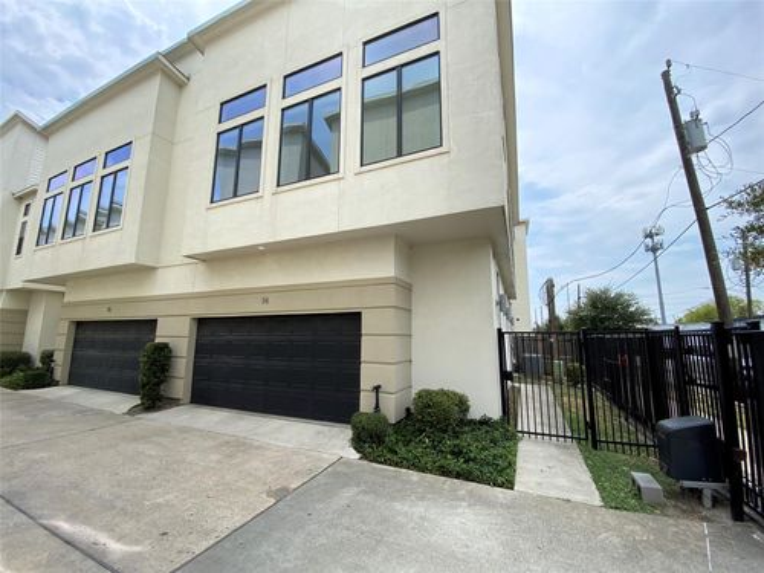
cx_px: 382
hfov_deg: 106.2
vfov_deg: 89.9
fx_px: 287
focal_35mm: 13
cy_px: 286
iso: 20
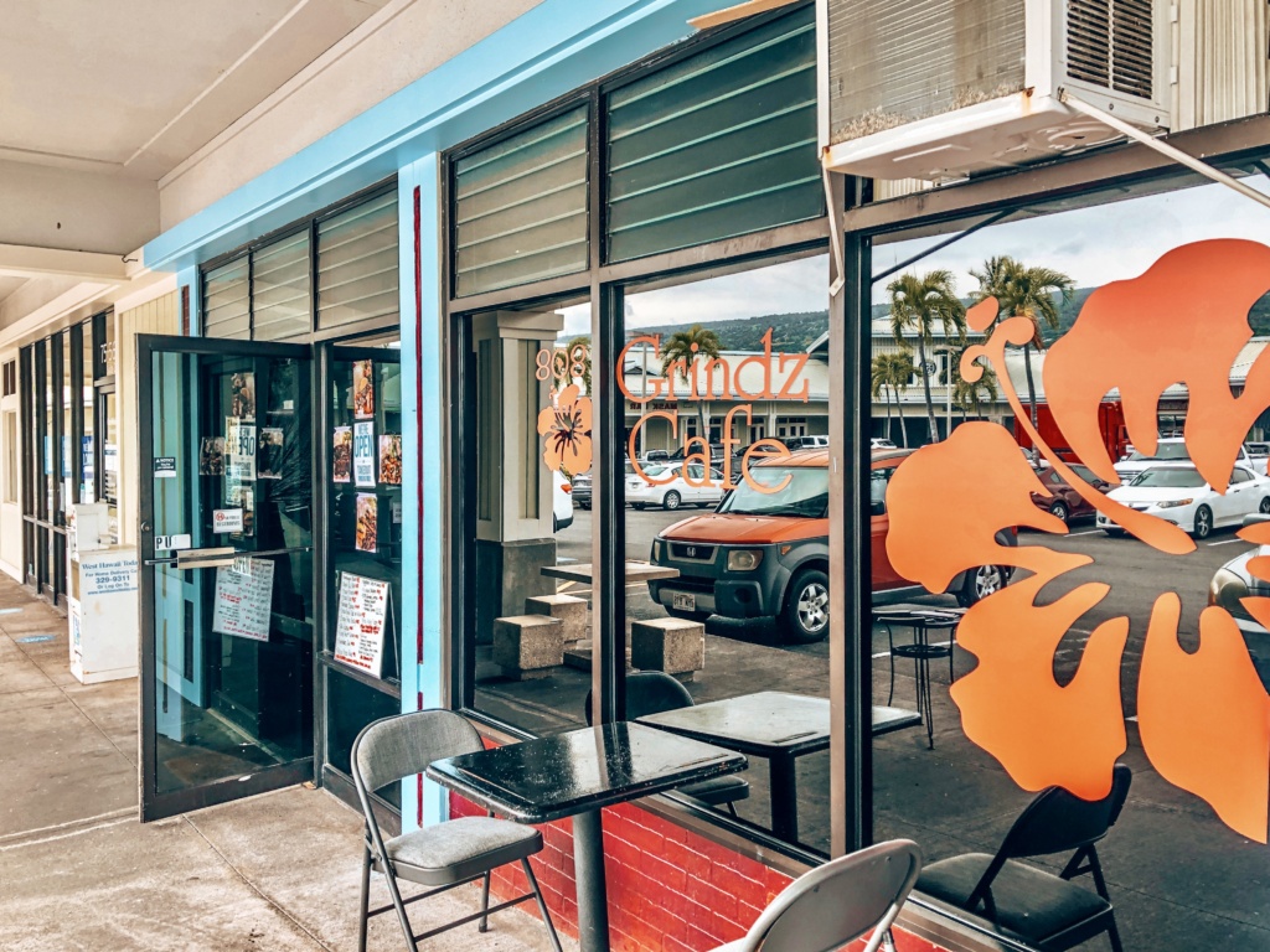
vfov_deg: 49.7
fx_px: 1027
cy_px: 476
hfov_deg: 63.4
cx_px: 635
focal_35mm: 28
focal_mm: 3.99
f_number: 1.8
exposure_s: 1/120
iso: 50
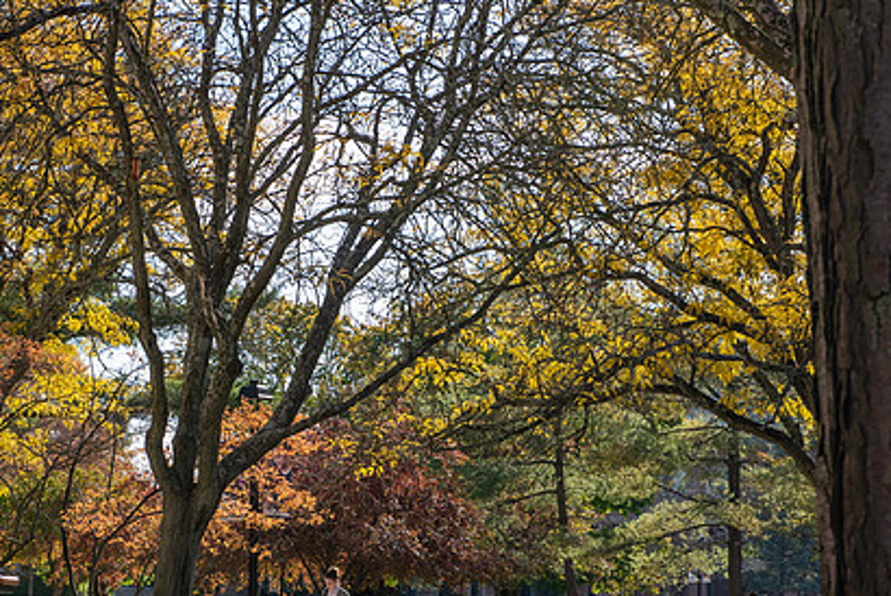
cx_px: 367
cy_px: 397
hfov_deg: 20.6
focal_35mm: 99
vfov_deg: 13.8
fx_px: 2452
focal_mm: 70
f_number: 9
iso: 320
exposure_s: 1/250
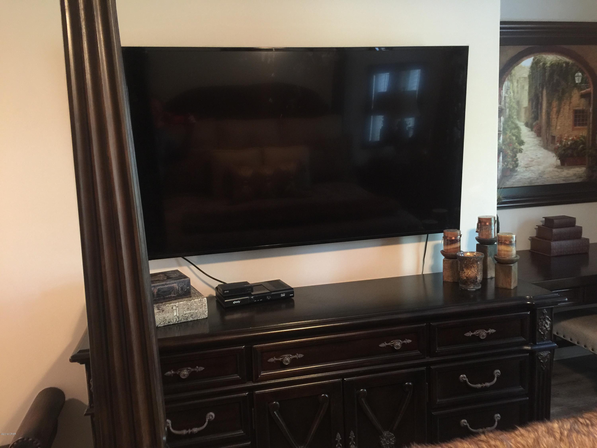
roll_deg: +2.5
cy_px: 224
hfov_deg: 61.7
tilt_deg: -8.3
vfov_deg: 48.2
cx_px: 298
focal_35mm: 29
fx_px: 500
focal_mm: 4.15
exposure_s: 1/4
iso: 80
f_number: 2.2
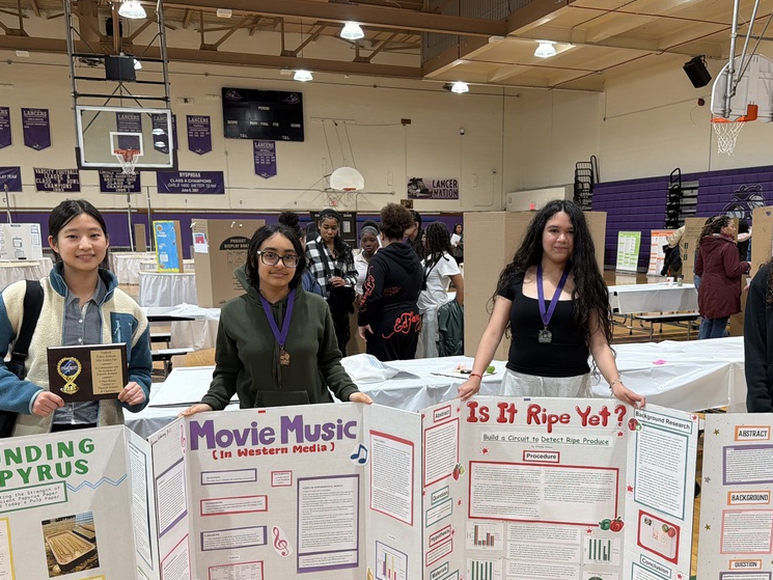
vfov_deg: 42.7
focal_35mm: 33
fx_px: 737
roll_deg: +1.8
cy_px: 357
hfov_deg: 55.2
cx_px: 436
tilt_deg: -8.3
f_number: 1.78
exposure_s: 1/117
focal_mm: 6.76
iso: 200
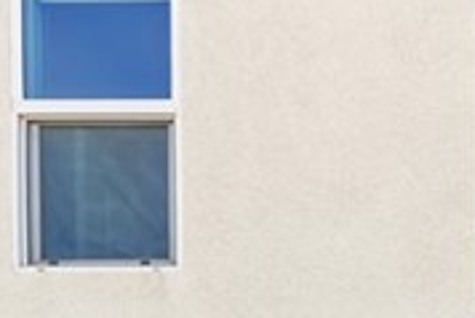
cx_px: 1081
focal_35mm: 110
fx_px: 1447
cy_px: 846
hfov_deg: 14.0
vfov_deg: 10.3
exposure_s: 1/100
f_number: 6.3
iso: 320
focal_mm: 19.1
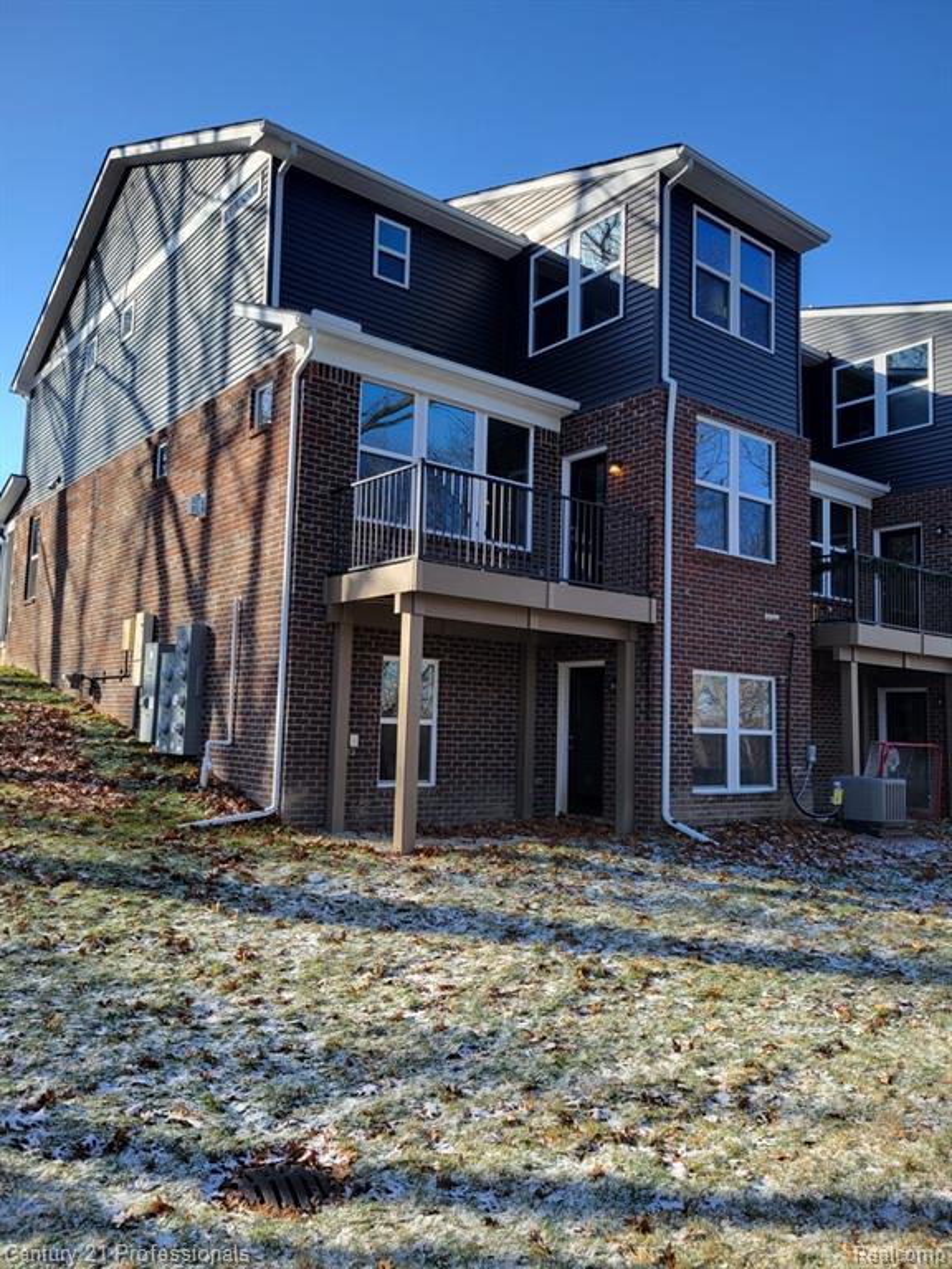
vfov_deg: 67.3
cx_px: 476
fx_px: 953
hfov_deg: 53.1
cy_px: 634
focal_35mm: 26
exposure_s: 1/692
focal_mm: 5.4
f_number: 1.8
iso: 40
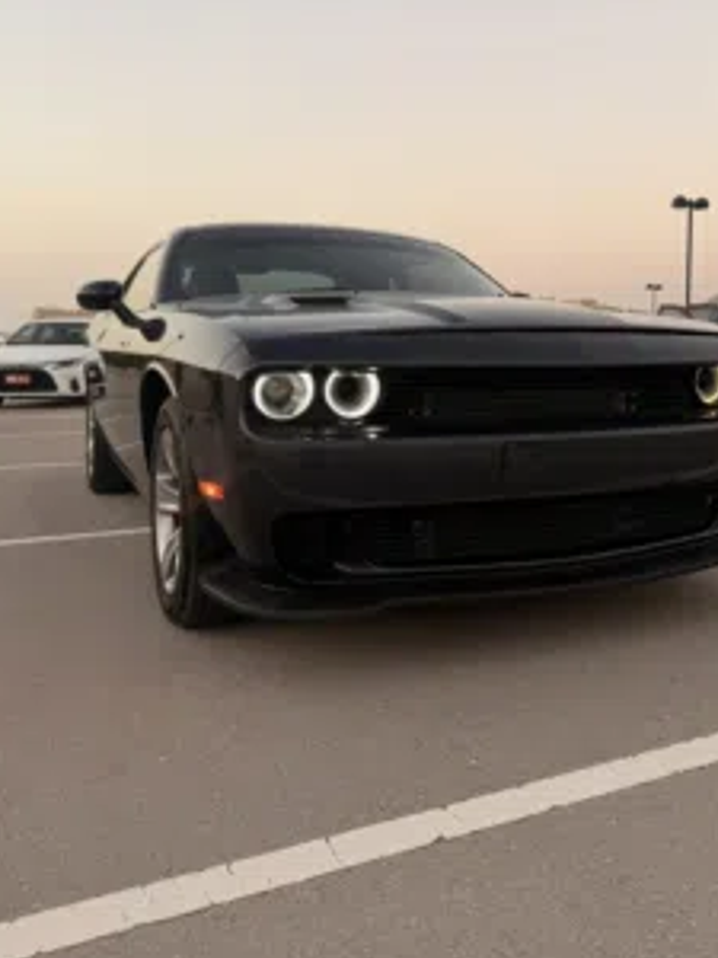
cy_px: 393
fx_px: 885
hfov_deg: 43.6
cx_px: 472
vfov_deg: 56.5
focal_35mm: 32
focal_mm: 6.76
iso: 80
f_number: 1.78
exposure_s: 1/121
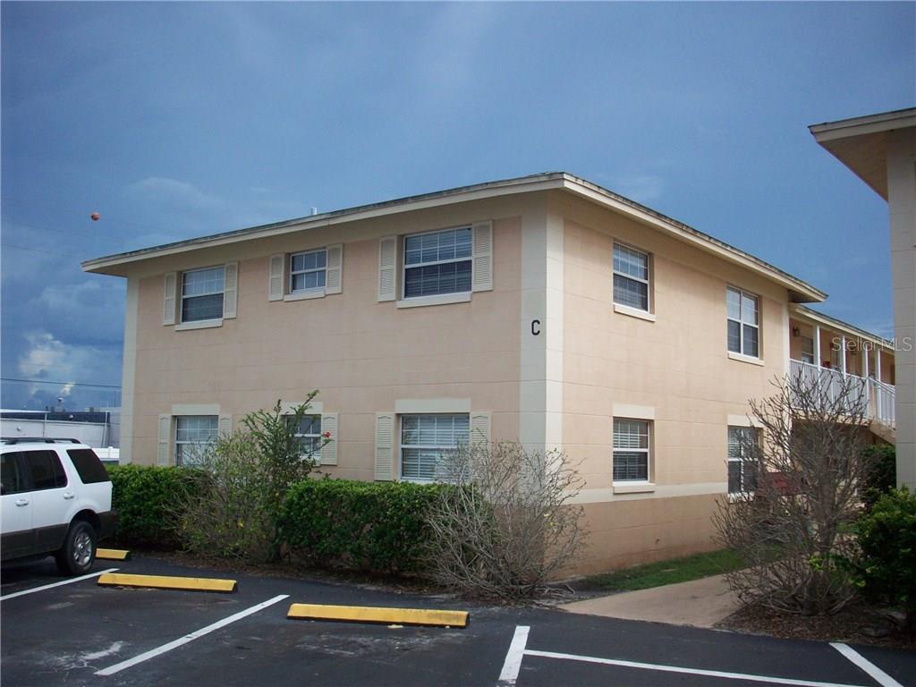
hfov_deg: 50.1
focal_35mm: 37
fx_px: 979
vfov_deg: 38.7
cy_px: 344
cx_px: 458
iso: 80
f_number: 5.6
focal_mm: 6.2
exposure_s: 1/230
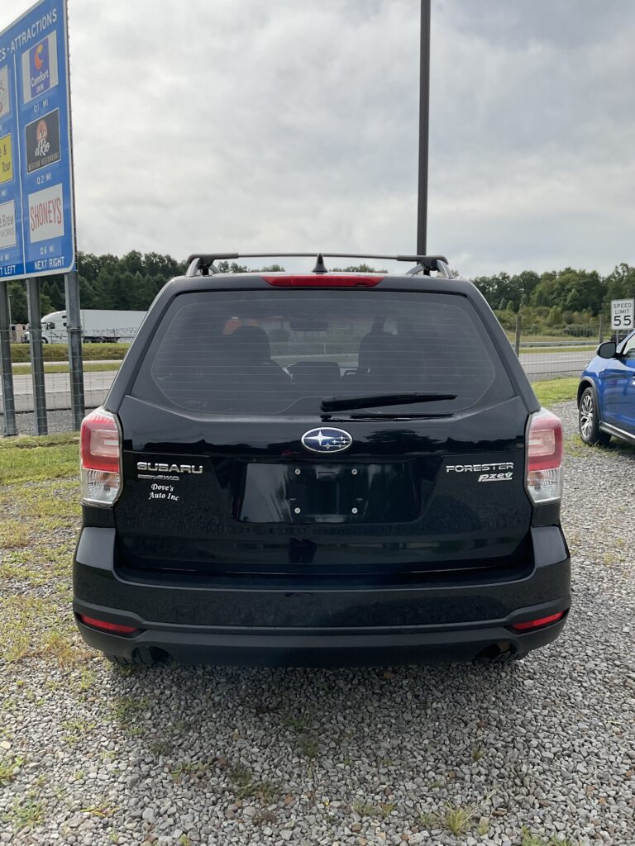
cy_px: 423
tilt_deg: -7.4
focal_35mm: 29
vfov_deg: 61.7
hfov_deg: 48.2
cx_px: 318
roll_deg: +0.9
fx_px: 709
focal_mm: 3
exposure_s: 1/2538
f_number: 1.8
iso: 16
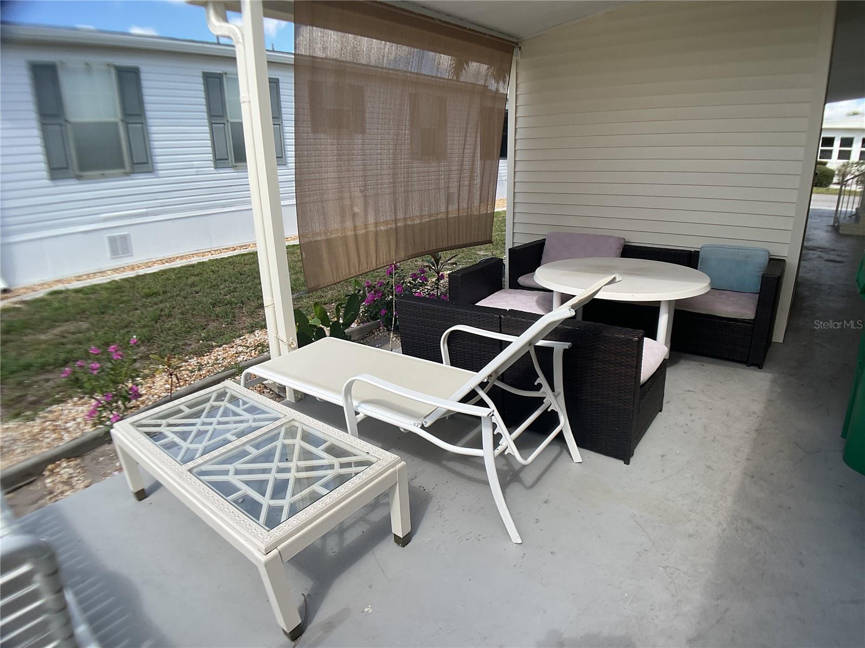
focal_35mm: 29
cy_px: 324
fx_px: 725
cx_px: 432
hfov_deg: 61.7
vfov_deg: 48.2
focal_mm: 3
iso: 16
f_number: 1.8
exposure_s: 1/1342
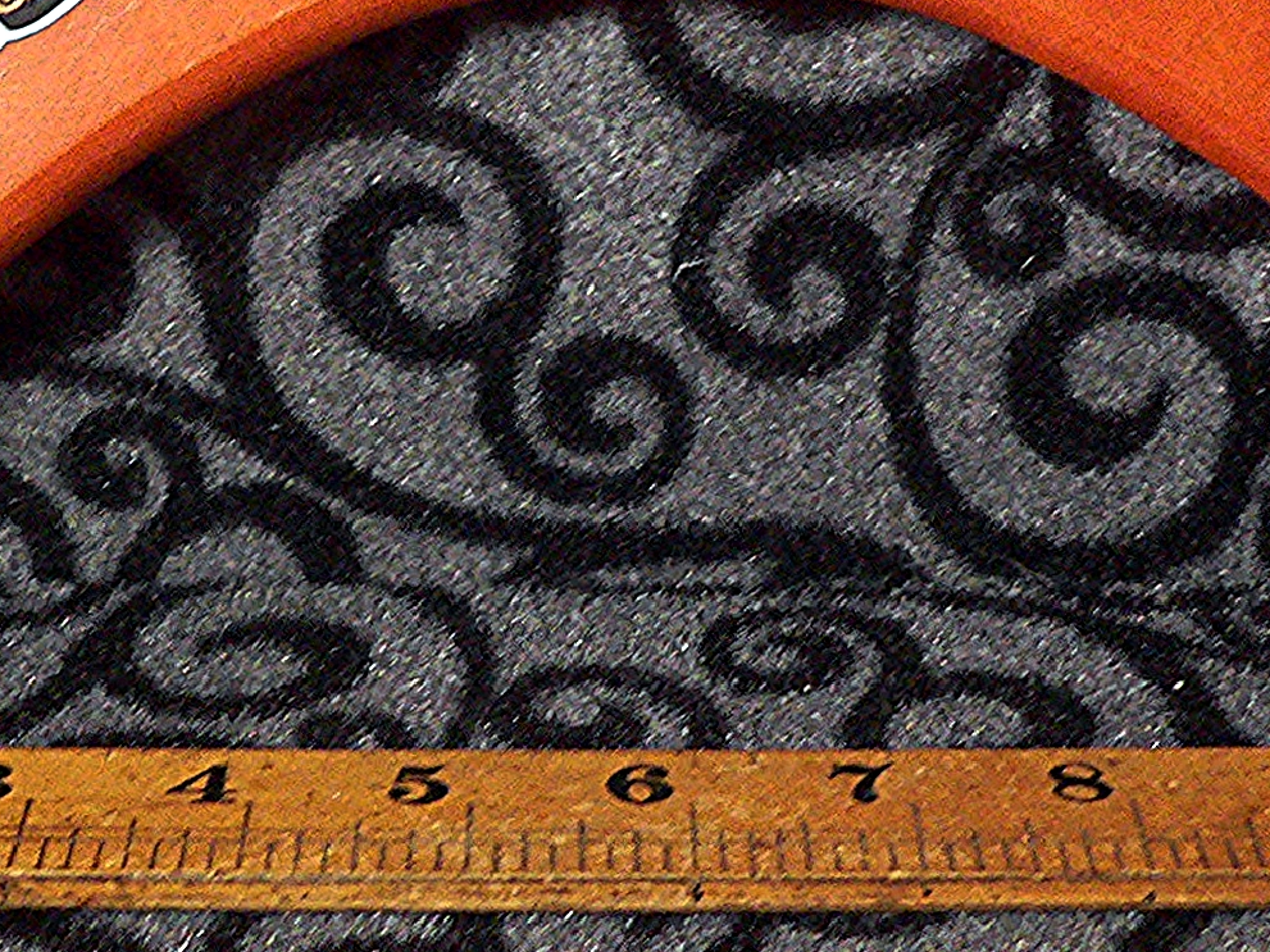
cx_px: 736
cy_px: 206
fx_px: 3412
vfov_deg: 15.8
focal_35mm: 93
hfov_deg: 21.1
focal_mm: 6
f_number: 2.8
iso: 400
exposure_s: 1/8
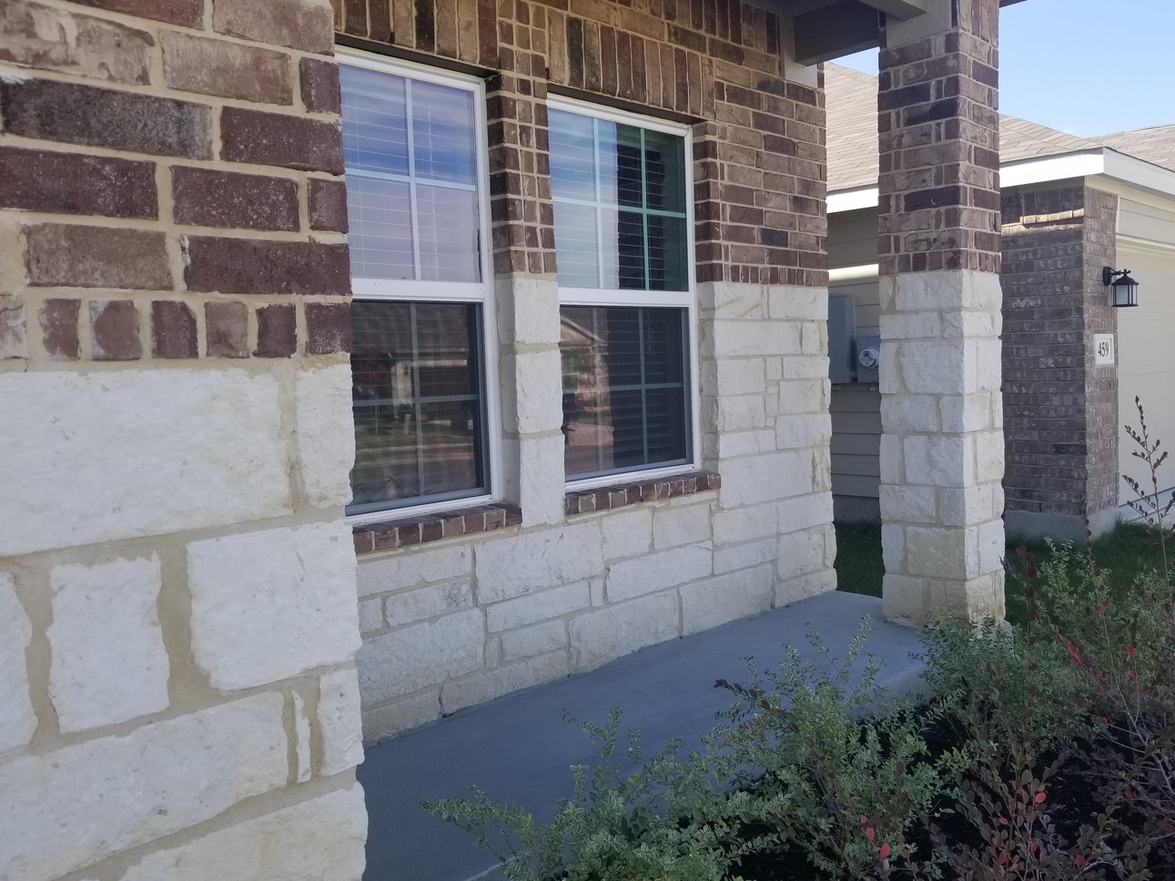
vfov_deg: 48.2
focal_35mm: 29
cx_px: 643
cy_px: 430
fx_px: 984
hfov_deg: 61.5
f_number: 1.7
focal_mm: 4.3
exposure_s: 1/854
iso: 50
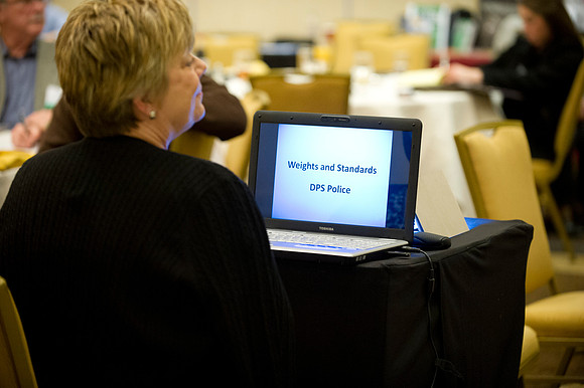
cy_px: 194
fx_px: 1945
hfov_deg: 17.1
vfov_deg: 11.4
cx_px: 292
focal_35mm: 120
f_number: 2.8
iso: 3200
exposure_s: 1/60
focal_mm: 120
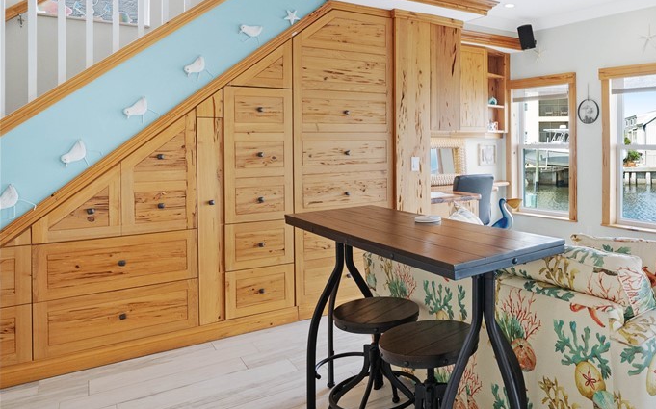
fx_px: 465
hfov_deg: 64.4
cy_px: 143
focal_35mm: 26
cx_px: 522
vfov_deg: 46.9
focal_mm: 16
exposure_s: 1/125
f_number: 8
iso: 2000
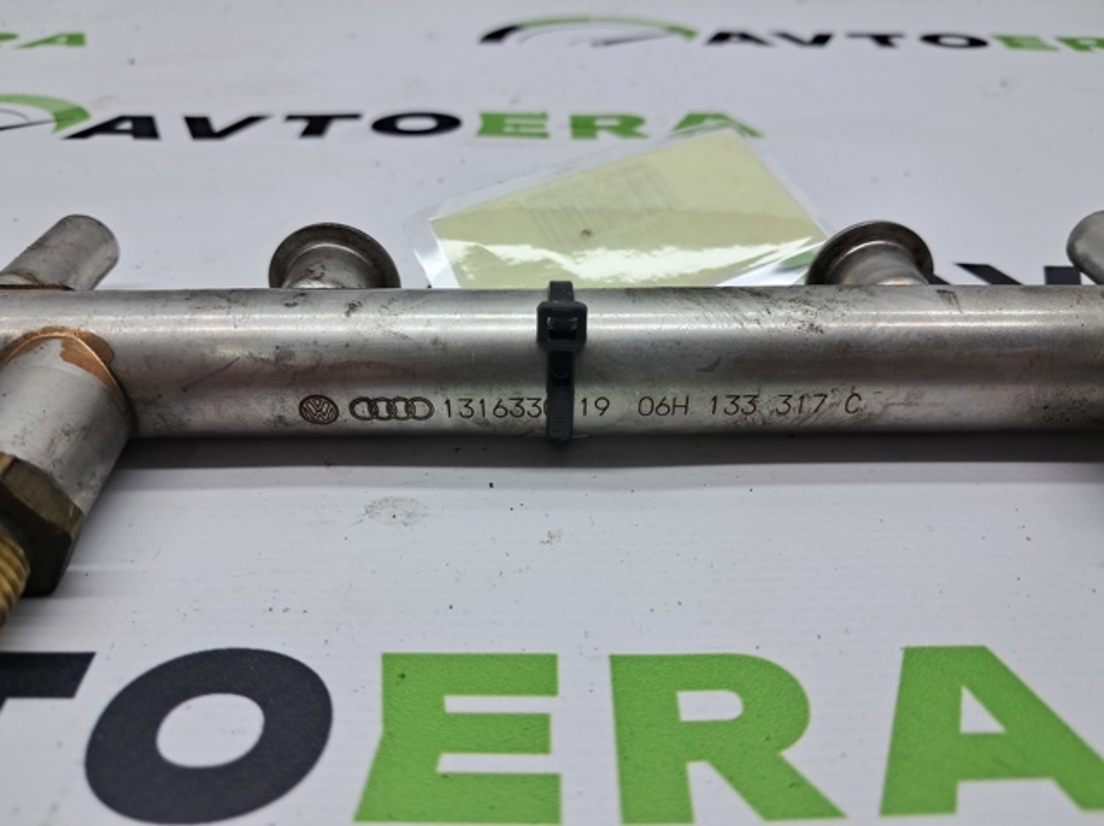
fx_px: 860
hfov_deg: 65.4
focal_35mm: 27
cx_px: 552
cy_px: 413
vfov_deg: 51.3
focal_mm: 4
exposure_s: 1/100
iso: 50
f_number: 1.8
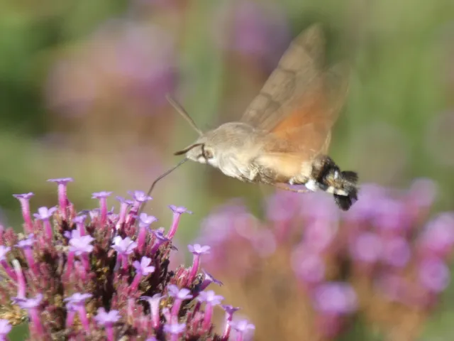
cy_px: 170
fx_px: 9181
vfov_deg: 2.1
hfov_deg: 2.8
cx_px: 227
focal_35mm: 700
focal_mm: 125.5
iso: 80
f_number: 5.6
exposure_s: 1/100
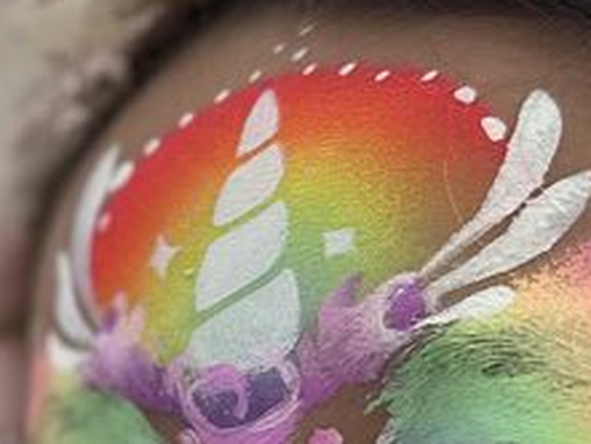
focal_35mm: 152
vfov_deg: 9.5
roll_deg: +1.1
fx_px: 2597
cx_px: -546
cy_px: 666
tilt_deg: +7.3
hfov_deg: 11.8
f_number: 1.78
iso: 64
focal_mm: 6.86
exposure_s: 1/150
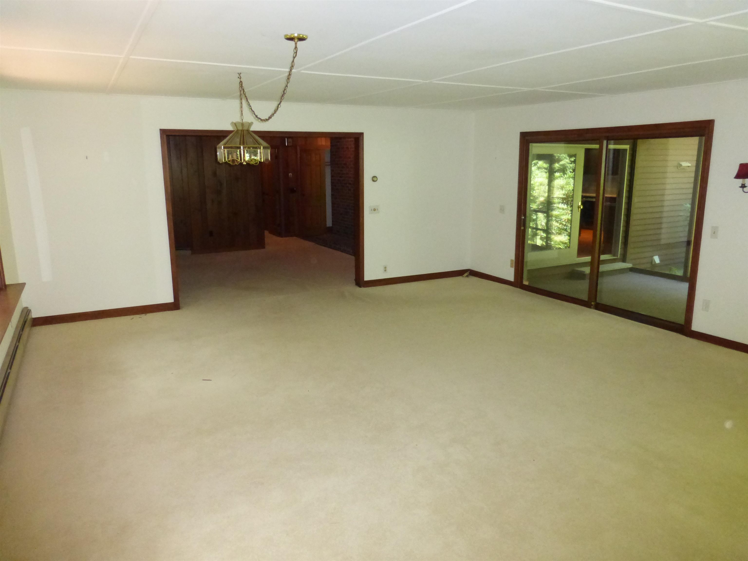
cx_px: 374
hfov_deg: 69.4
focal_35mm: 25
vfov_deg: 54.9
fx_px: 540
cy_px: 280
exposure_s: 1/60
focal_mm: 4.3
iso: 800
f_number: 3.3
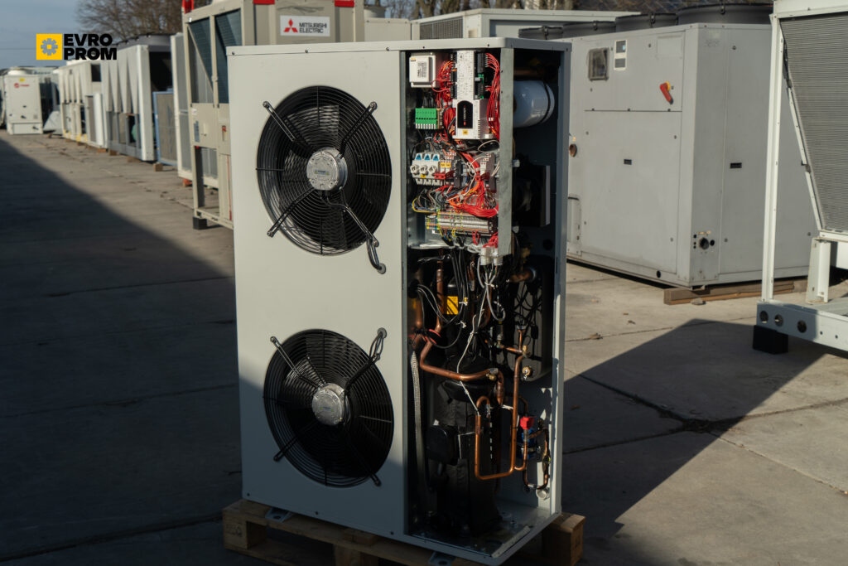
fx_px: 989
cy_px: 283
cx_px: 424
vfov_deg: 31.9
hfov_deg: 46.4
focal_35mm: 42
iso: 250
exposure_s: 1/320
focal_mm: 42
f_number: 7.1
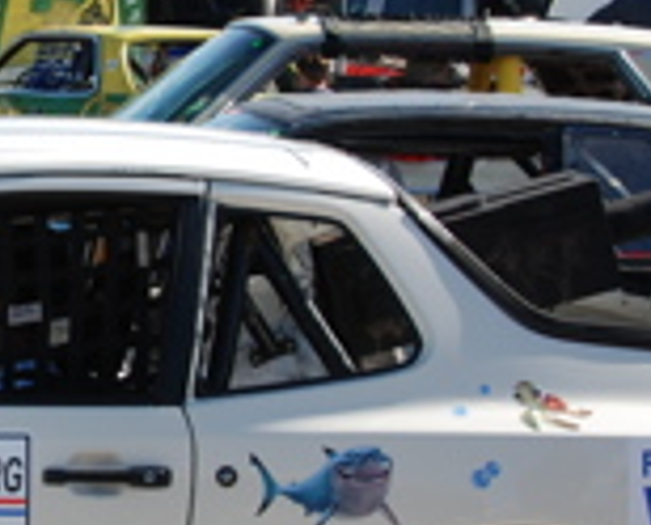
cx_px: -137
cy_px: 237
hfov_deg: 13.3
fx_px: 2704
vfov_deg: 11.1
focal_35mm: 140
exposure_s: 1/200
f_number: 7.1
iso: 100
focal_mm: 24
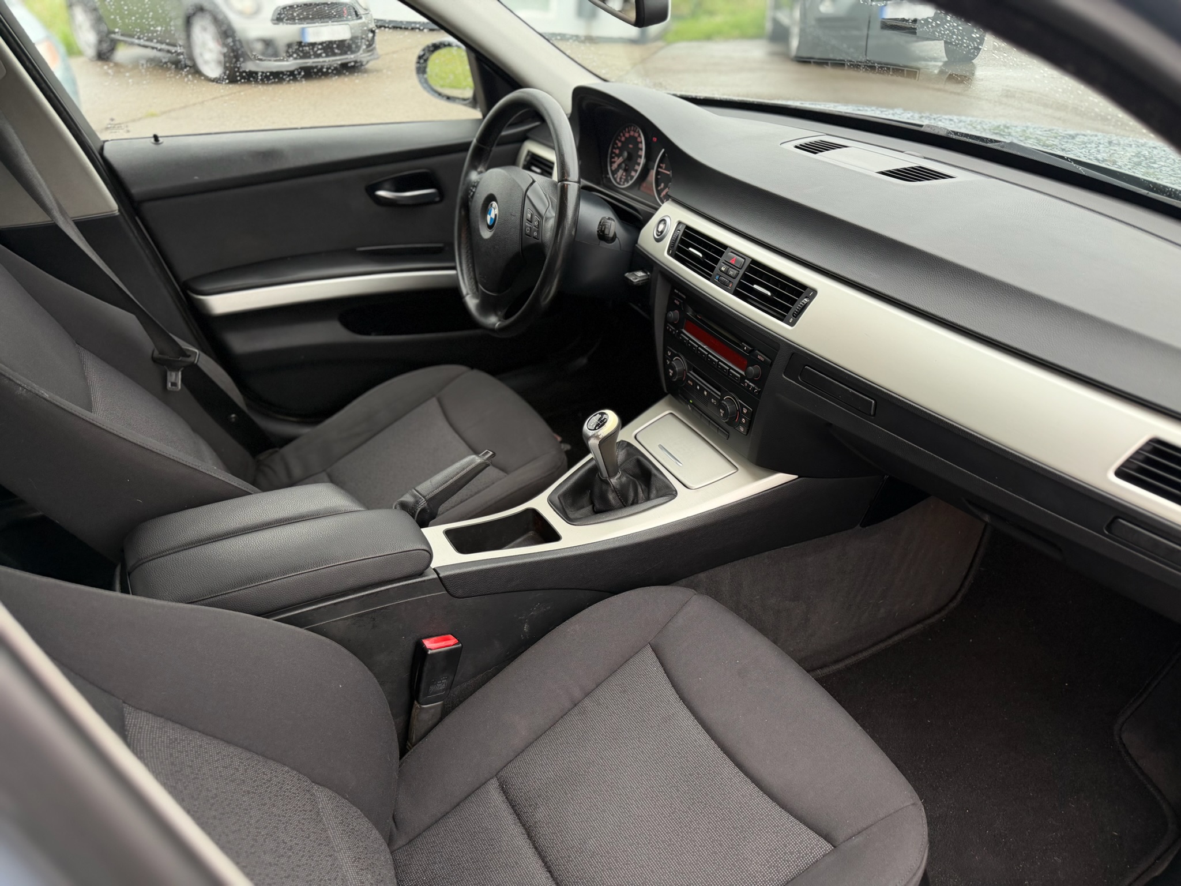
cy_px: 443
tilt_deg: -32.8
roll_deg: -0.6
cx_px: 590
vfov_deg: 56.8
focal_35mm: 24
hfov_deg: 71.6
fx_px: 819
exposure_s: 1/121
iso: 160
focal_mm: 6.76
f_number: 1.78
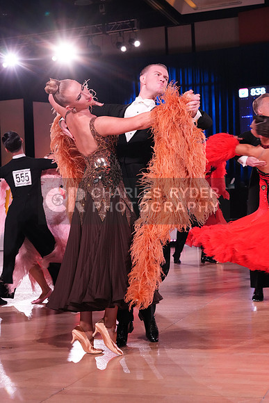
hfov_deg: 22.6
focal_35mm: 60
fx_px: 672
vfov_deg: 33.4
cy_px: 202
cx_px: 134
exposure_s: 1/200
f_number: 7.1
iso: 4000
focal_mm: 60
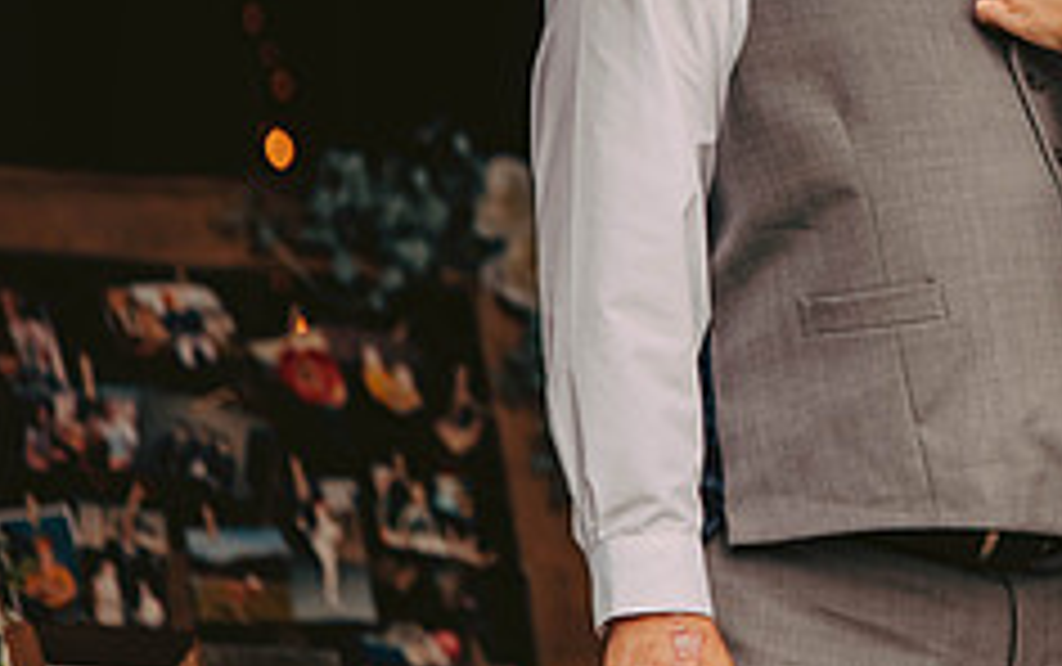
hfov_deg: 4.2
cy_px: 20
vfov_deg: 2.6
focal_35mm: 501
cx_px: 1188
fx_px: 14514
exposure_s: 1/4000
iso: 320
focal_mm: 200
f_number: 2.8
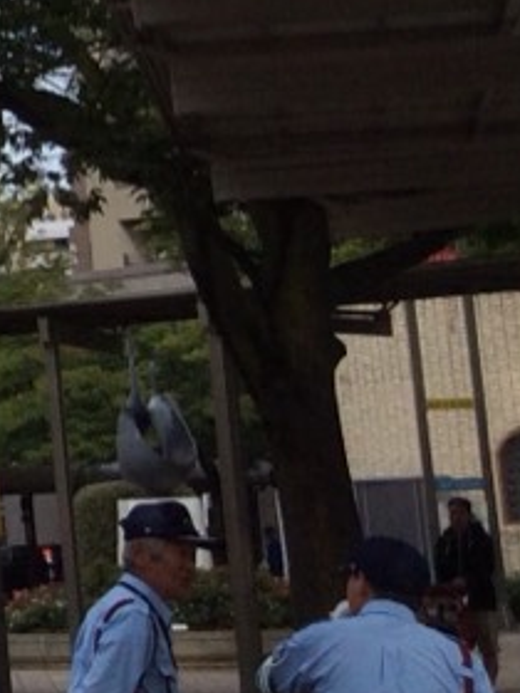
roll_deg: -0.5
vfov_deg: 14.2
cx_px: -919
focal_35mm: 137
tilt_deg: +10.2
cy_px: 32
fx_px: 2744
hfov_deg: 9.2
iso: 32
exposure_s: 1/867
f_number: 2.4
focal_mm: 3.3
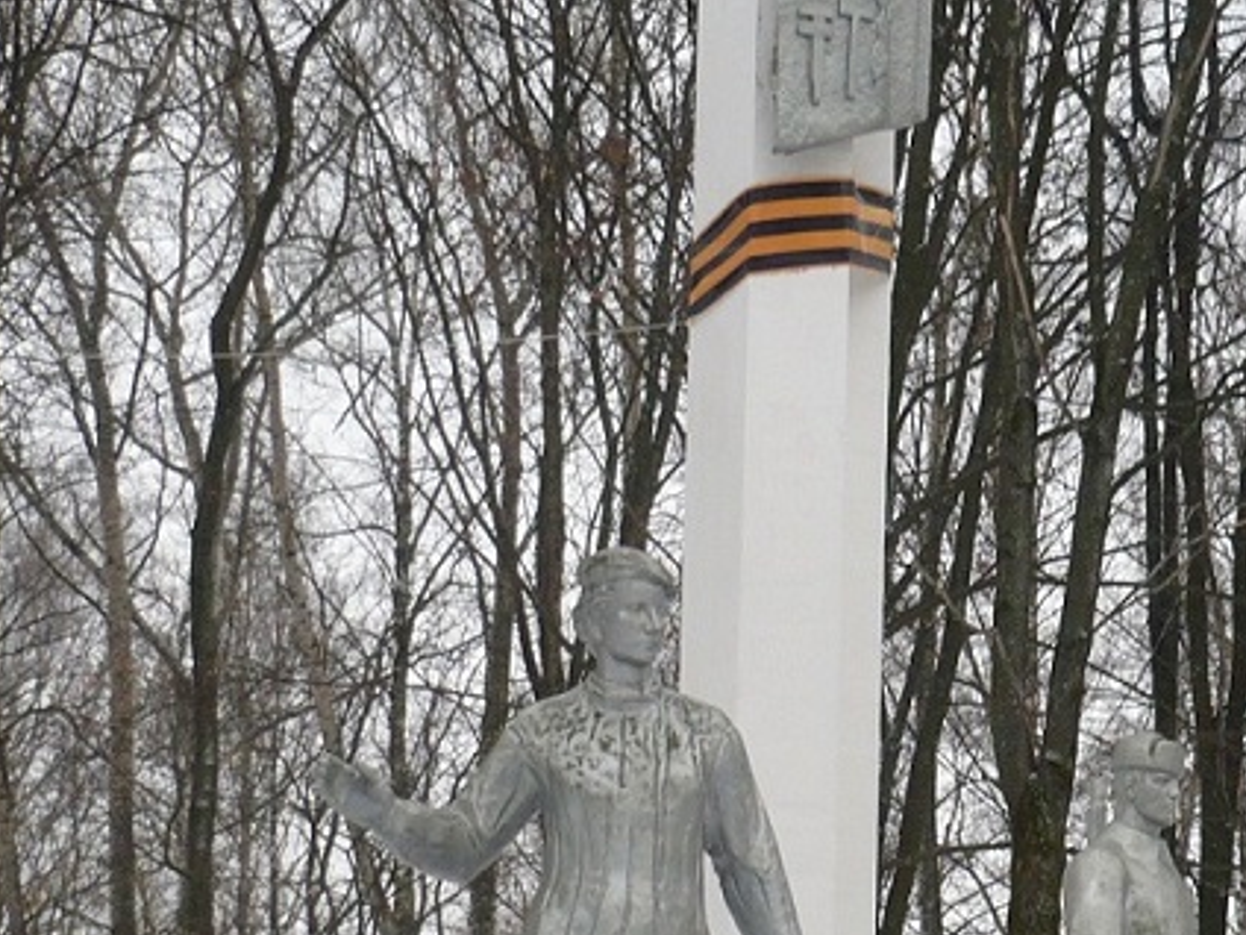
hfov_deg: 22.1
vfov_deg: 16.6
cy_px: 794
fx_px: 3168
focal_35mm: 88
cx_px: 911
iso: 100
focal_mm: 5.8
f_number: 2.8
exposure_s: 1/125
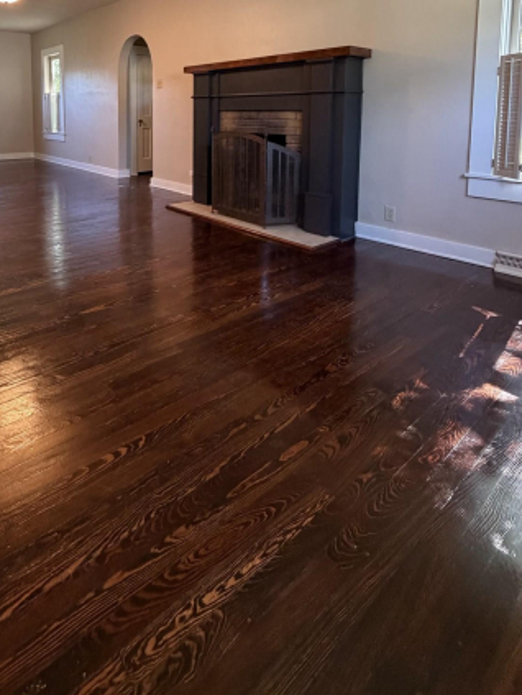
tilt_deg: -4.8
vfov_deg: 69.8
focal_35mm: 22
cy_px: 152
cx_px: 172
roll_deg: +0.0
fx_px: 442
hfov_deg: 59.6
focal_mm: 2.22
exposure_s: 1/60
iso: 500
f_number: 2.2
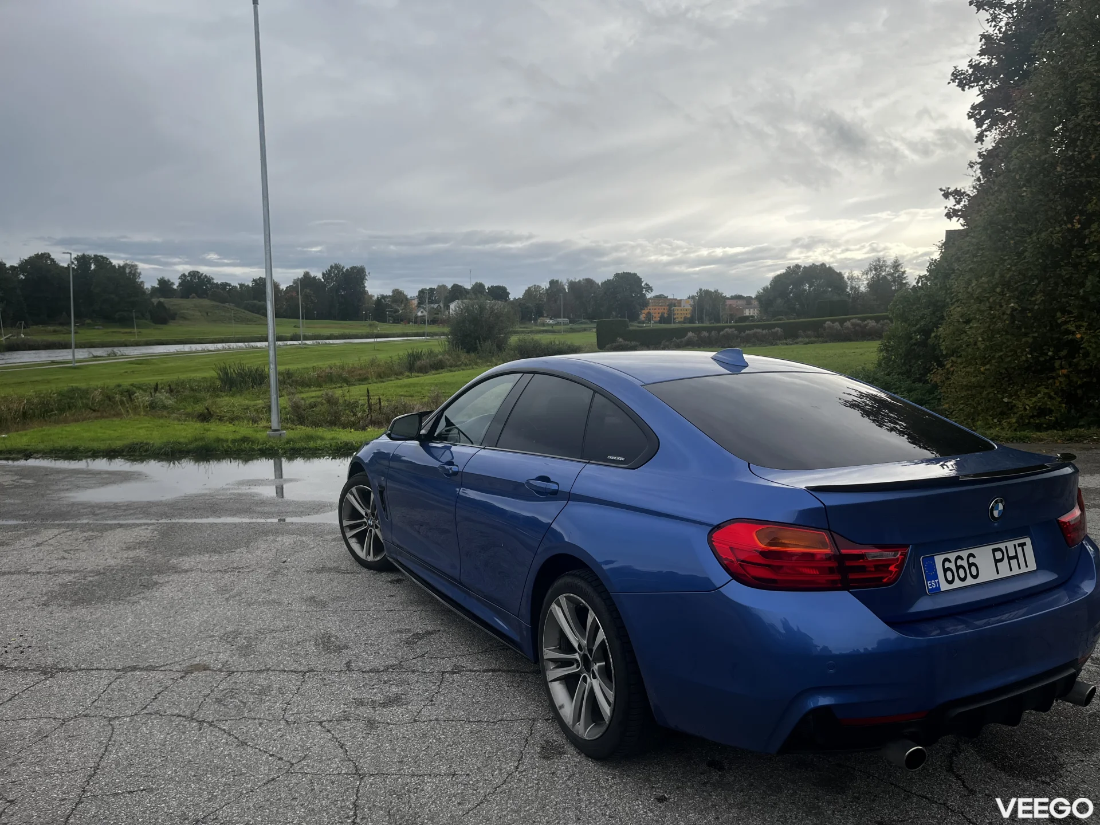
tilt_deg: -5.9
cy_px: 412
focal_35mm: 26
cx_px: 550
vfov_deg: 53.1
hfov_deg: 67.3
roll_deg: +1.7
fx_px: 826
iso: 50
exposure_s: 1/2222
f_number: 1.6
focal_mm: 5.1
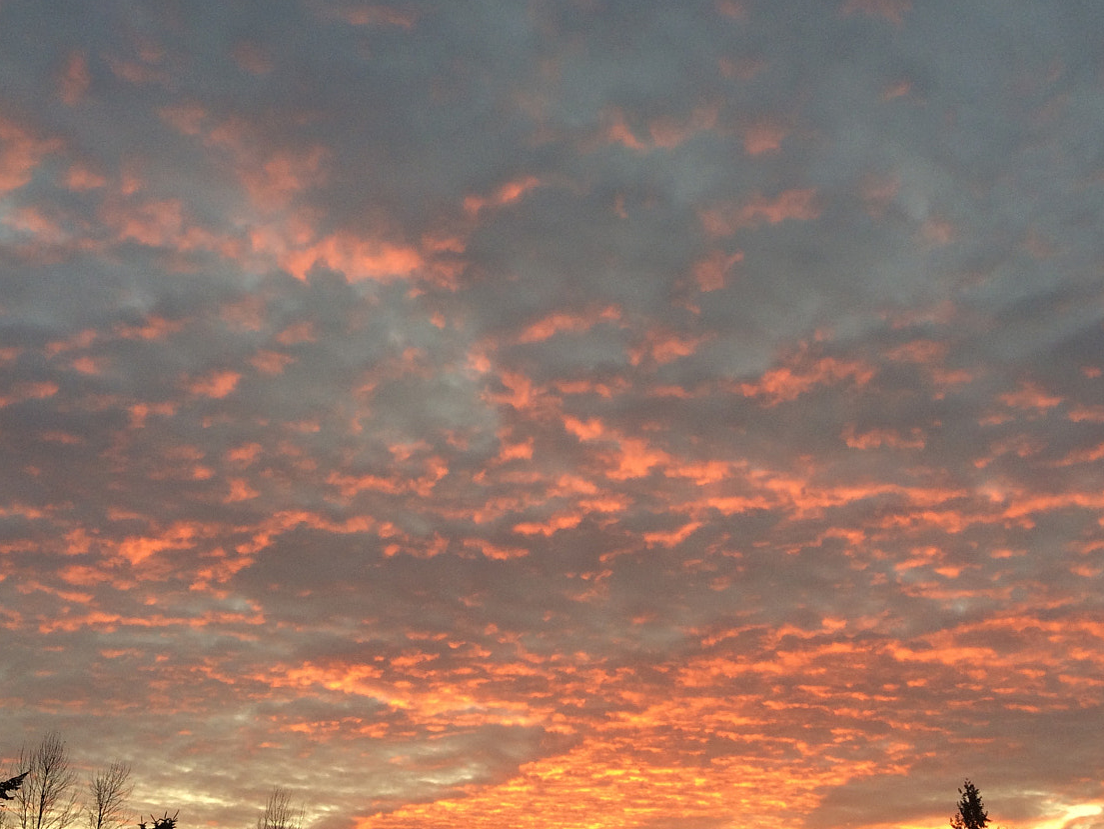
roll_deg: +2.6
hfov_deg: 44.8
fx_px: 1340
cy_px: 420
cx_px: 561
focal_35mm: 42
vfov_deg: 34.4
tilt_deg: +23.7
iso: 50
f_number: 2.2
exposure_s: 1/120
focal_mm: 4.15
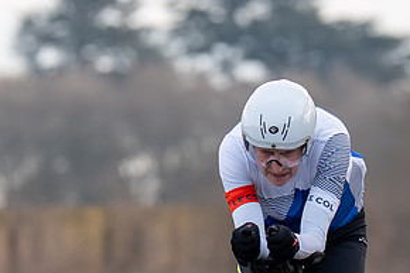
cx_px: 322
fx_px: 8582
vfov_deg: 1.8
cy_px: 207
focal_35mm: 754
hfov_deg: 2.7
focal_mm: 194
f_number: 3.5
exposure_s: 1/800
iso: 200
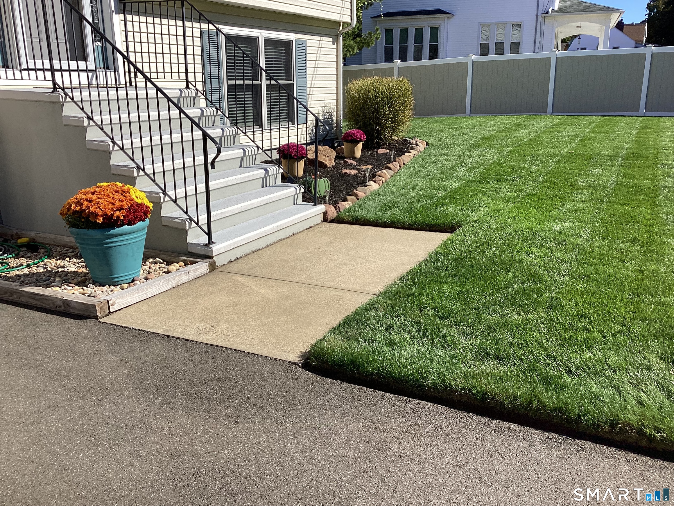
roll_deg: +0.7
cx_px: 337
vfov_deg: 45.4
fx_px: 604
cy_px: 253
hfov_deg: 58.4
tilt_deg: -17.0
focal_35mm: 31
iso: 25
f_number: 2.4
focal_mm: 3.3
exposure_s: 1/1538
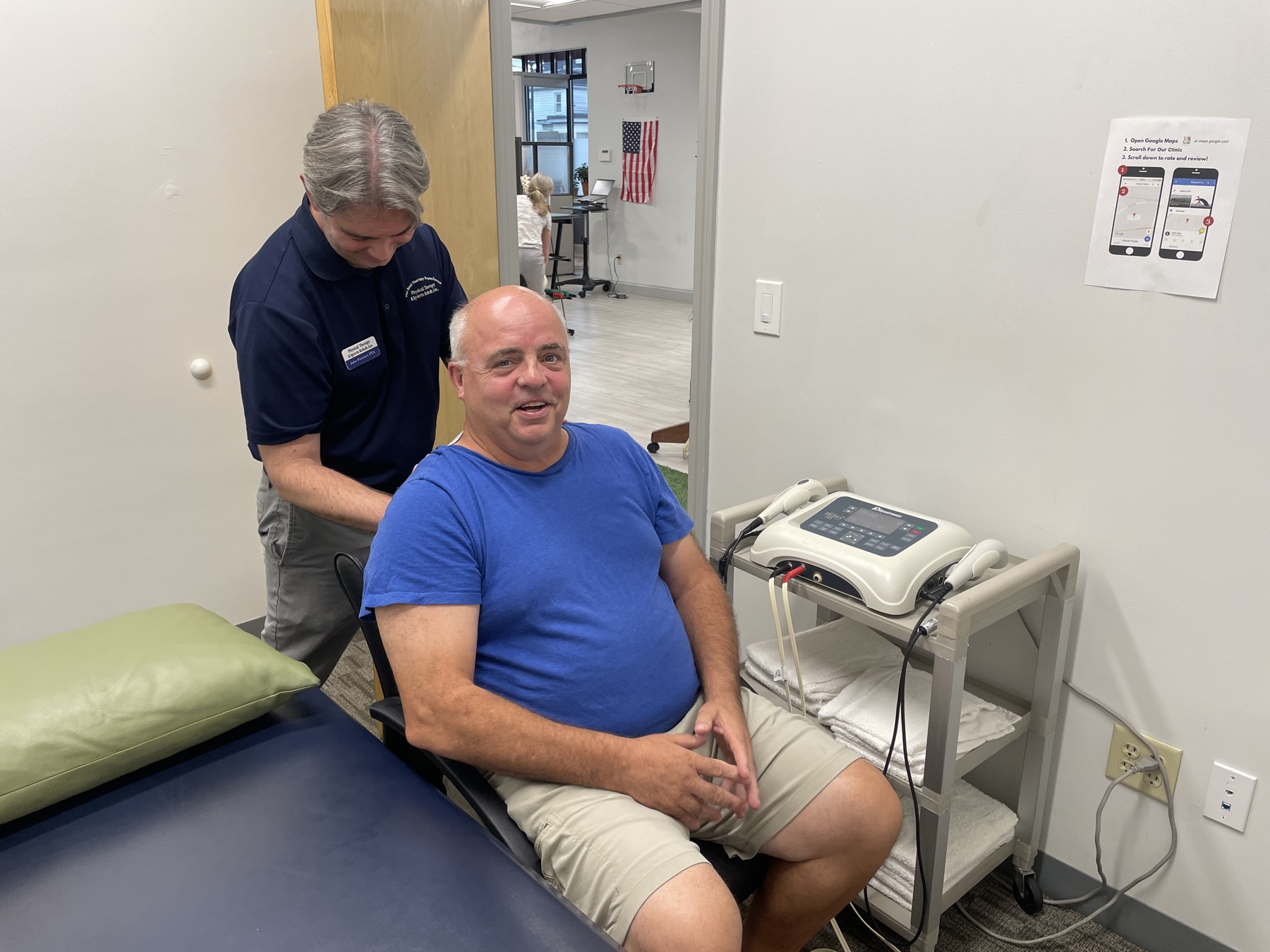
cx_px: 635
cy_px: 476
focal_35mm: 26
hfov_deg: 67.3
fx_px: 954
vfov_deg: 53.1
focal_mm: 4.2
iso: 80
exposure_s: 1/60
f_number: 1.6
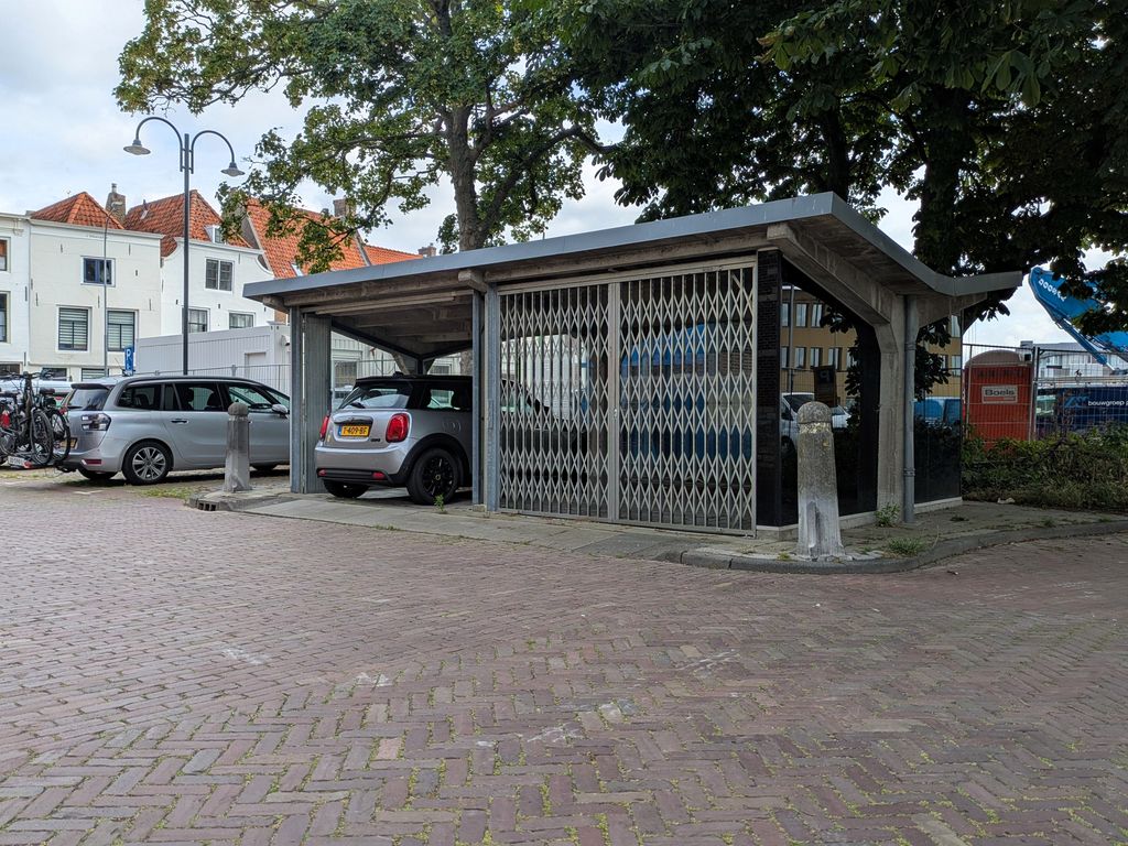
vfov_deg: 54.9
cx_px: 564
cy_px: 423
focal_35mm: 25
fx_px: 815
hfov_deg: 69.4
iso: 45
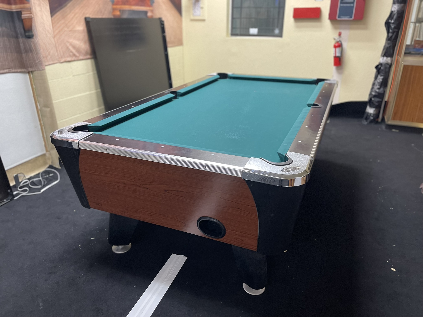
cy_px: 158
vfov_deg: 53.1
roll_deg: +0.9
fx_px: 318
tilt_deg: -23.2
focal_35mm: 26
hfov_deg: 67.3
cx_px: 212
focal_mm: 5.1
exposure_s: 1/60
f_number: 1.6
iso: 400
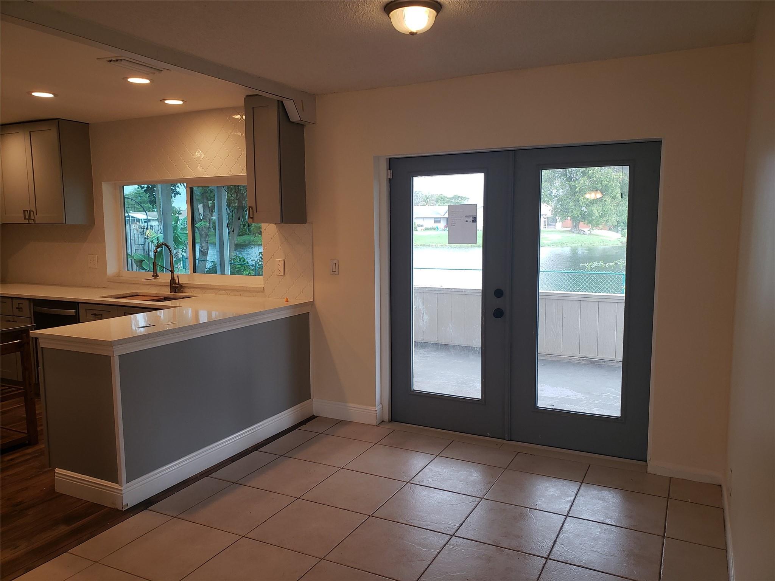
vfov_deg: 53.1
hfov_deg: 67.3
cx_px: 388
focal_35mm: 26
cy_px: 290
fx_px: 582
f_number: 2.4
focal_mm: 4.3
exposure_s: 1/60
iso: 125
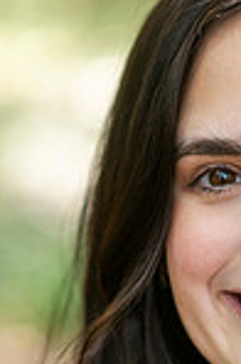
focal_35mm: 259
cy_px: 457
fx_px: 2613
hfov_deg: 5.3
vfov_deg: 7.9
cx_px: 261
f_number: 2.2
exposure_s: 1/400
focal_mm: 85
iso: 320
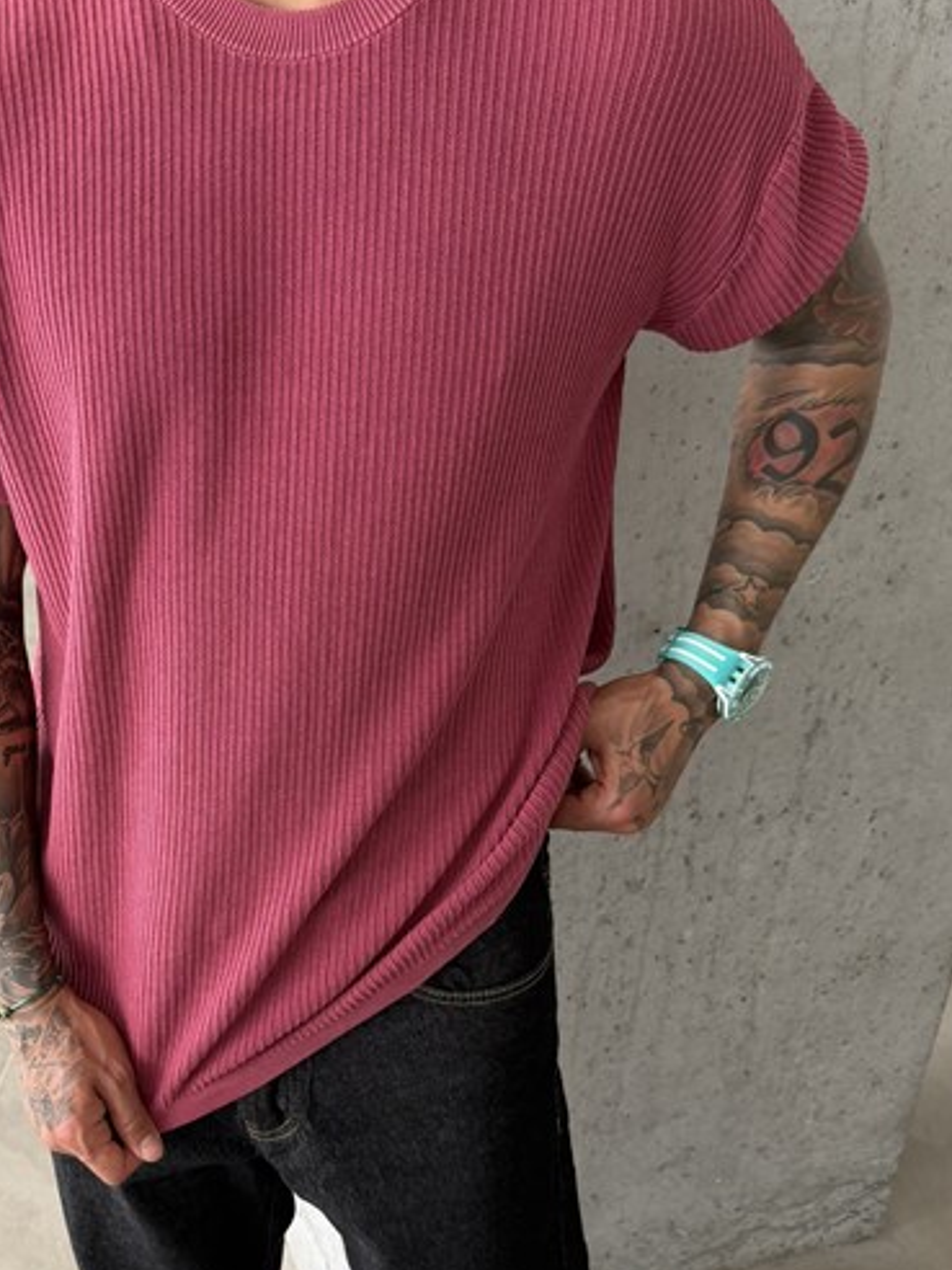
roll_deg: +0.9
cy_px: 811
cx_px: 248
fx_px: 1430
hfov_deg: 36.0
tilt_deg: -31.5
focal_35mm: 39
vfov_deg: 47.3
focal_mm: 6.76
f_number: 1.78
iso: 160
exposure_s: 1/121
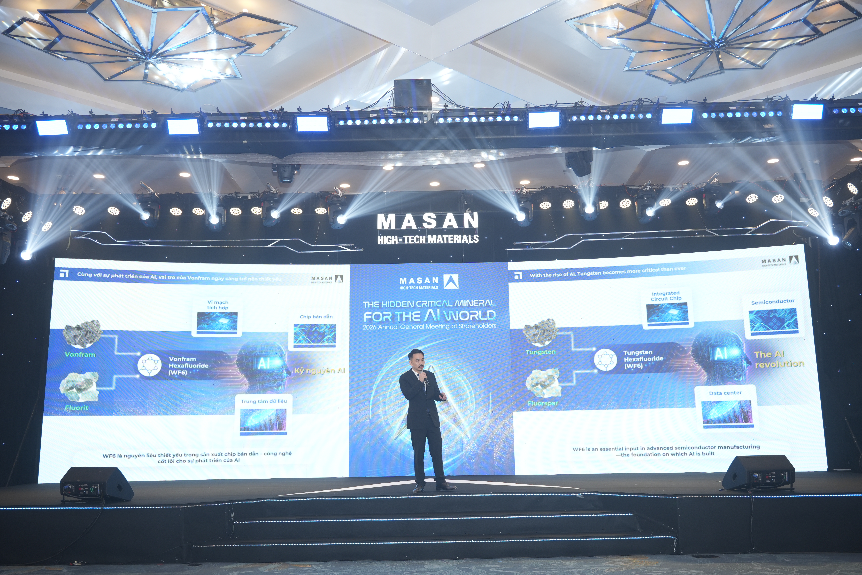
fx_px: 790
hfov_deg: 57.2
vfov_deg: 40.0
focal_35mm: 33
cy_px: 288
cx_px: 431
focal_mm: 33
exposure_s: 1/125
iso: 400
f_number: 3.5
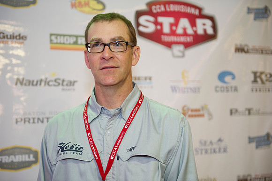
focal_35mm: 55
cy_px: 90
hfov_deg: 36.3
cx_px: 136
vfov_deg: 24.6
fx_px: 415
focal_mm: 55
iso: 1000
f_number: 2.8
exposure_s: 1/80
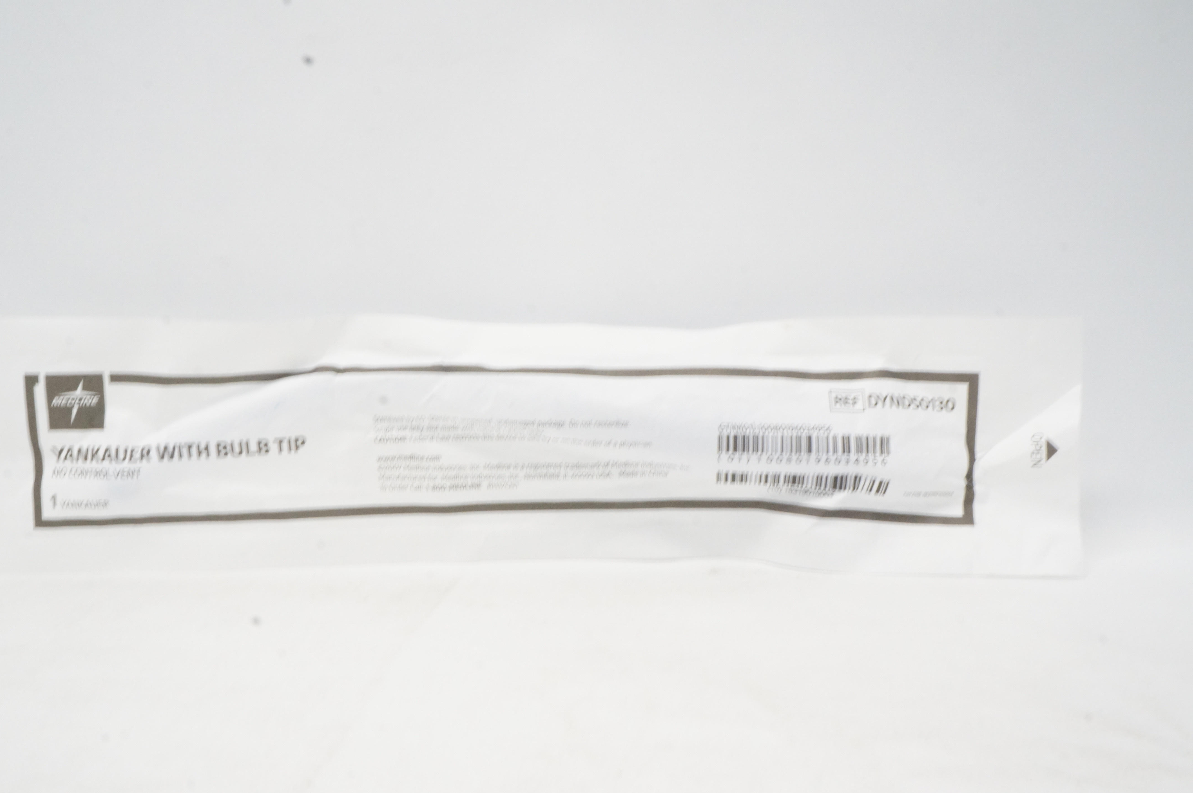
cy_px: 449
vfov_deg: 42.2
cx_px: 559
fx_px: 1026
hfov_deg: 60.3
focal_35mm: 31
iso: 1600
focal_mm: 18
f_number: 20
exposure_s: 1/13
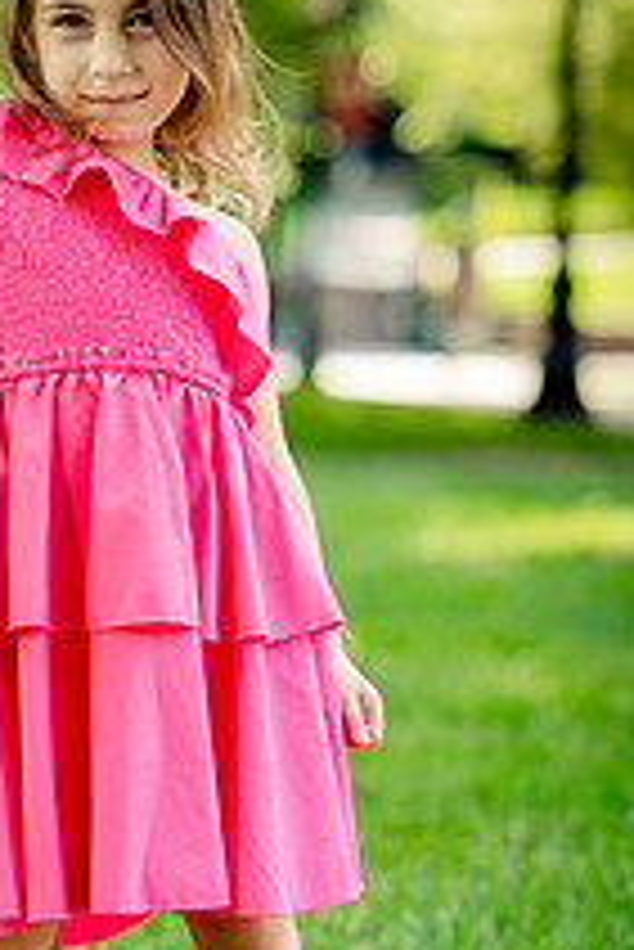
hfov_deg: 7.6
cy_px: 693
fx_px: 4773
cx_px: -13
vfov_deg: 11.3
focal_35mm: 181
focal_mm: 85
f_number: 2.8
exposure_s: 1/200
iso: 100
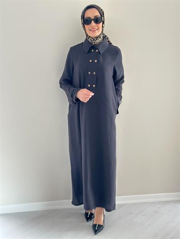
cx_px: 90
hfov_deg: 30.3
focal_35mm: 48
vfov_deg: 39.6
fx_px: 333
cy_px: 120
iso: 125
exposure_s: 1/50
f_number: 1.78
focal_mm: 6.86
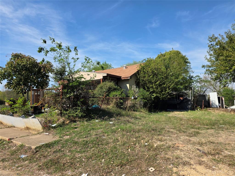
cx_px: 118
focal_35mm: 23
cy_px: 88
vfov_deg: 58.9
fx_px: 156
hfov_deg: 73.9
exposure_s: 1/5778
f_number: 1.7
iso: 80
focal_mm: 6.25
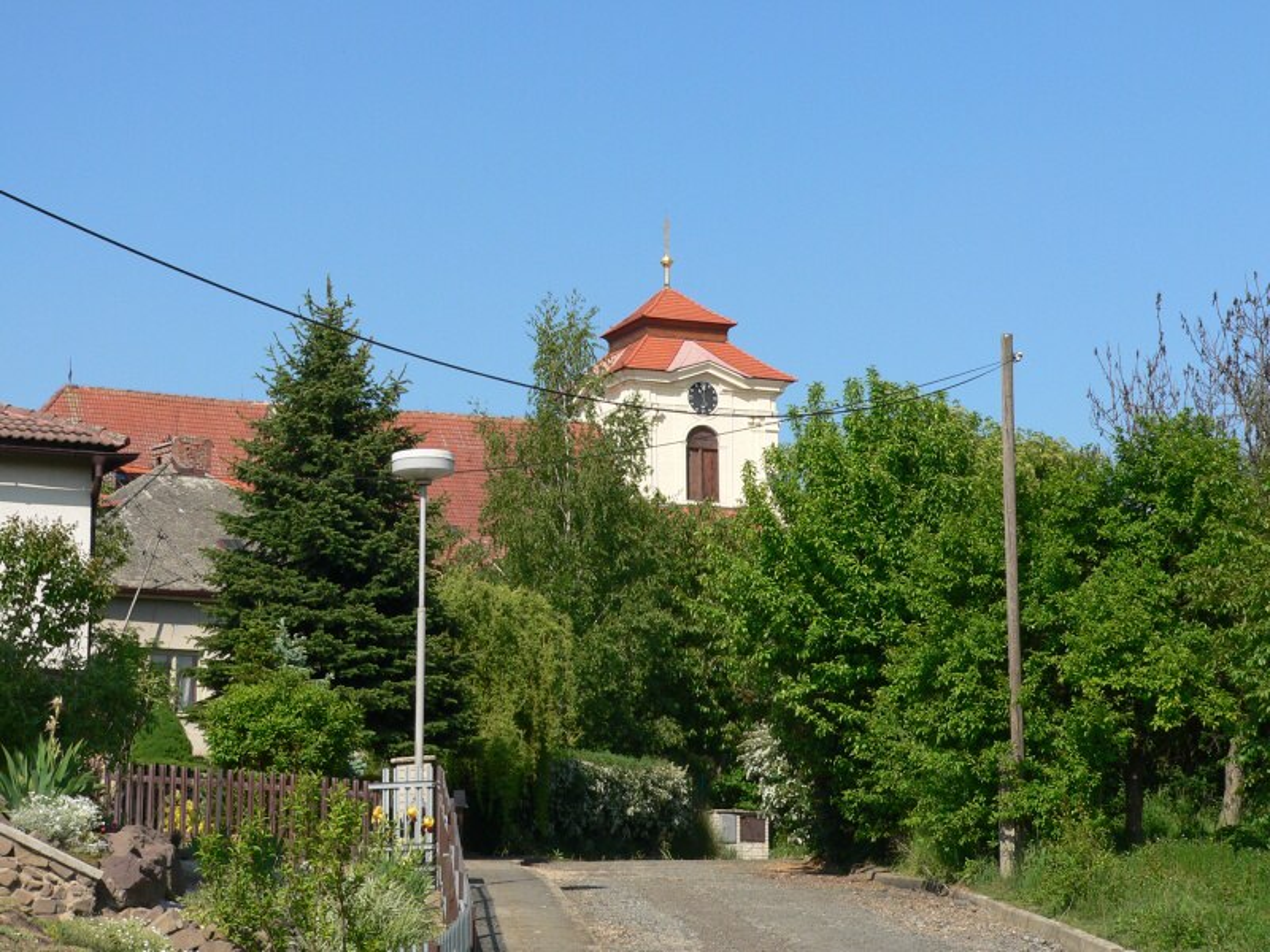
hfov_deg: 23.8
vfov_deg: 18.0
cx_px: 635
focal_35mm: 82
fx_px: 3008
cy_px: 476
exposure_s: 1/500
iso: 80
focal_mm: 13.6
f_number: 4.6
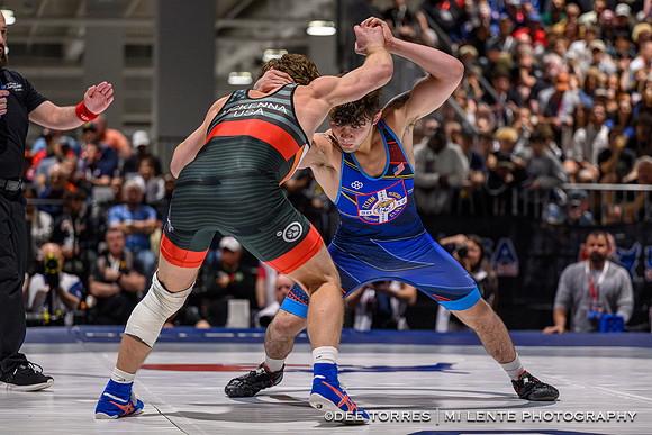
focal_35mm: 116
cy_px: 227
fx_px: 2103
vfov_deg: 11.8
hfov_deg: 17.6
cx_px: 367
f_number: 2.8
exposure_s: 1/800
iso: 8000
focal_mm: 99
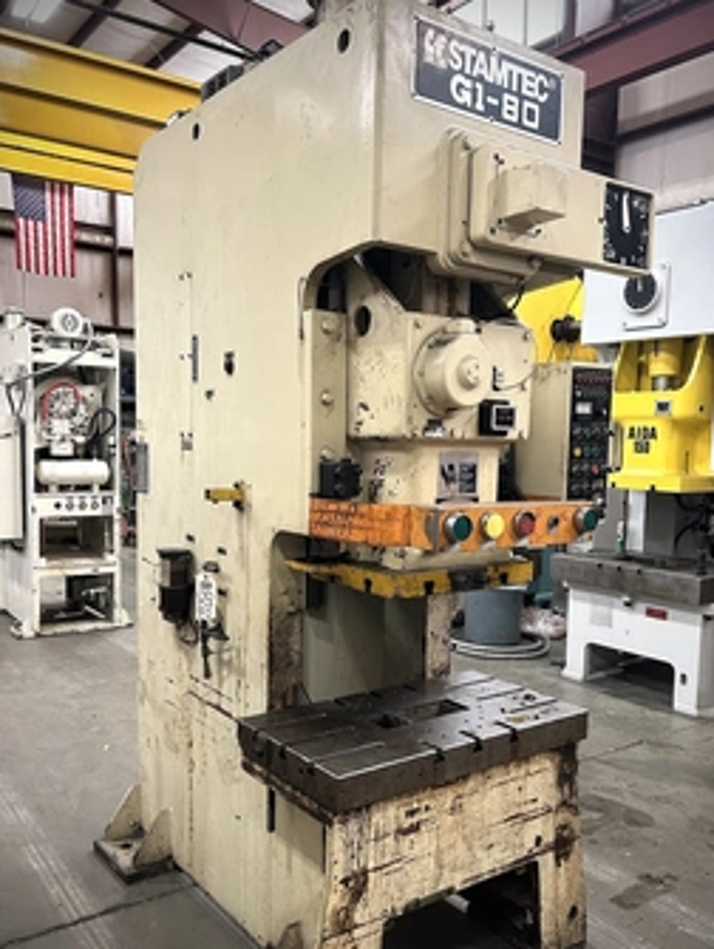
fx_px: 851
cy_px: 535
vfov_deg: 58.1
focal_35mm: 31
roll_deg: -0.4
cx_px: 382
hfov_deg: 45.5
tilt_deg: -5.4
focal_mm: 5.7
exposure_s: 1/60
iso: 250
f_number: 1.5
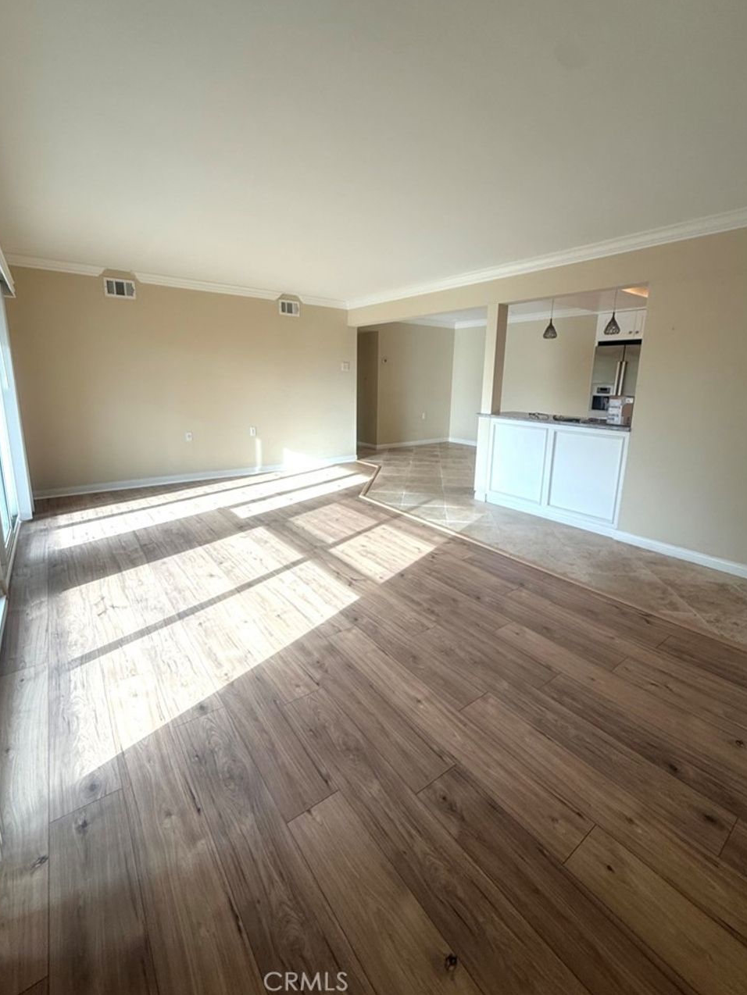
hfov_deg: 81.8
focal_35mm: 15
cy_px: 463
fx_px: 431
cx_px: 368
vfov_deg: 98.0
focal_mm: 2.22
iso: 80
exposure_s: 1/99
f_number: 2.2
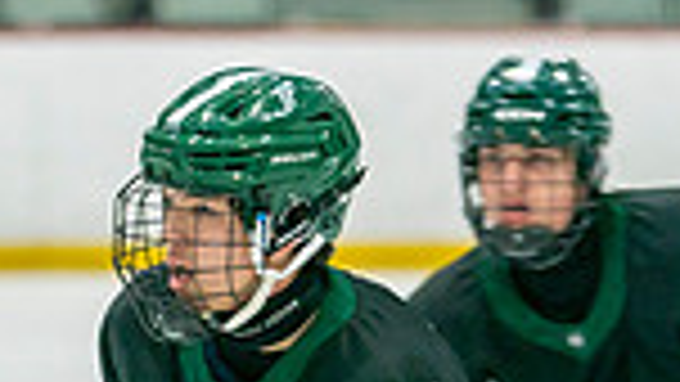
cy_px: 757
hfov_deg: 2.9
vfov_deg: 1.6
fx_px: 13562
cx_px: 465
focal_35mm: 752
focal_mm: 142
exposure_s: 1/640
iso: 640
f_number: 3.2
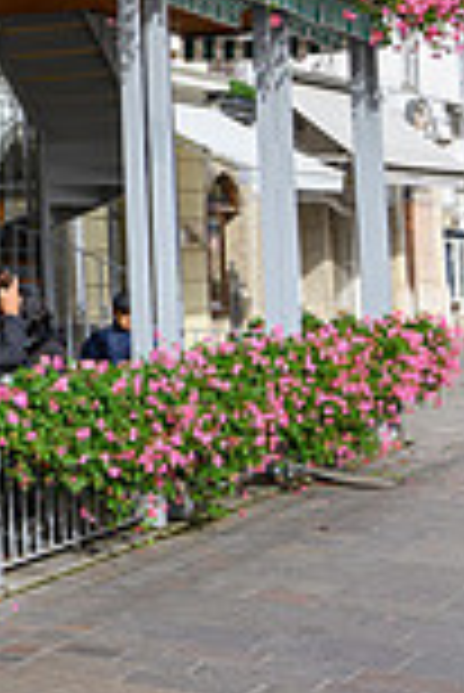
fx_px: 1524
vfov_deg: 25.2
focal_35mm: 79
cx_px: -694
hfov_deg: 12.7
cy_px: 126
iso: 180
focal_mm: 14
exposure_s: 1/200
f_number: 8
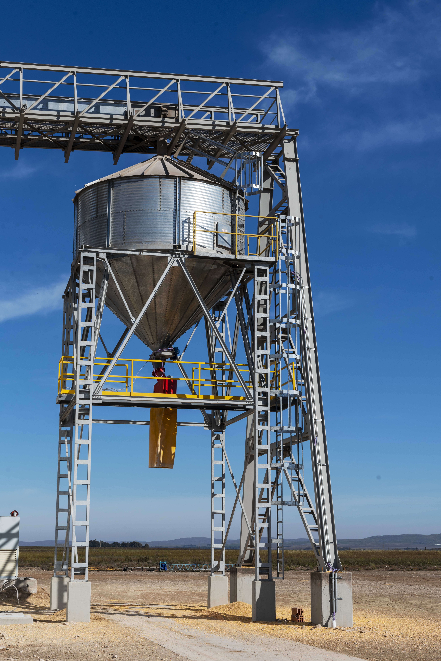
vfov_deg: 36.2
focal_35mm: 55
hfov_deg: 24.6
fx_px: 1010
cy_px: 330
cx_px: 220
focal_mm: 55
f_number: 10
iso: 125
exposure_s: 1/400
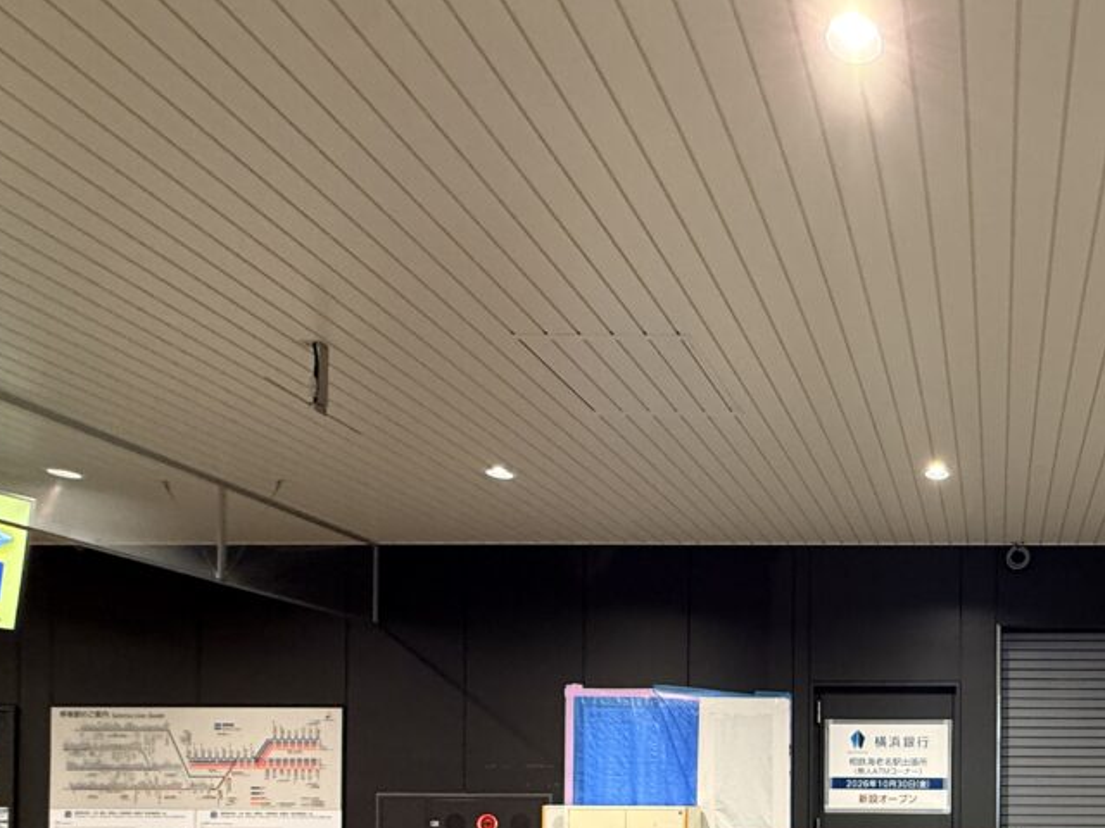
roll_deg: -0.1
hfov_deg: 55.0
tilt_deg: +0.9
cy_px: 785
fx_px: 894
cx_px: 996
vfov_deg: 44.1
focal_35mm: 28
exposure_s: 1/50
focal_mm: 2.22
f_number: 2.2
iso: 250
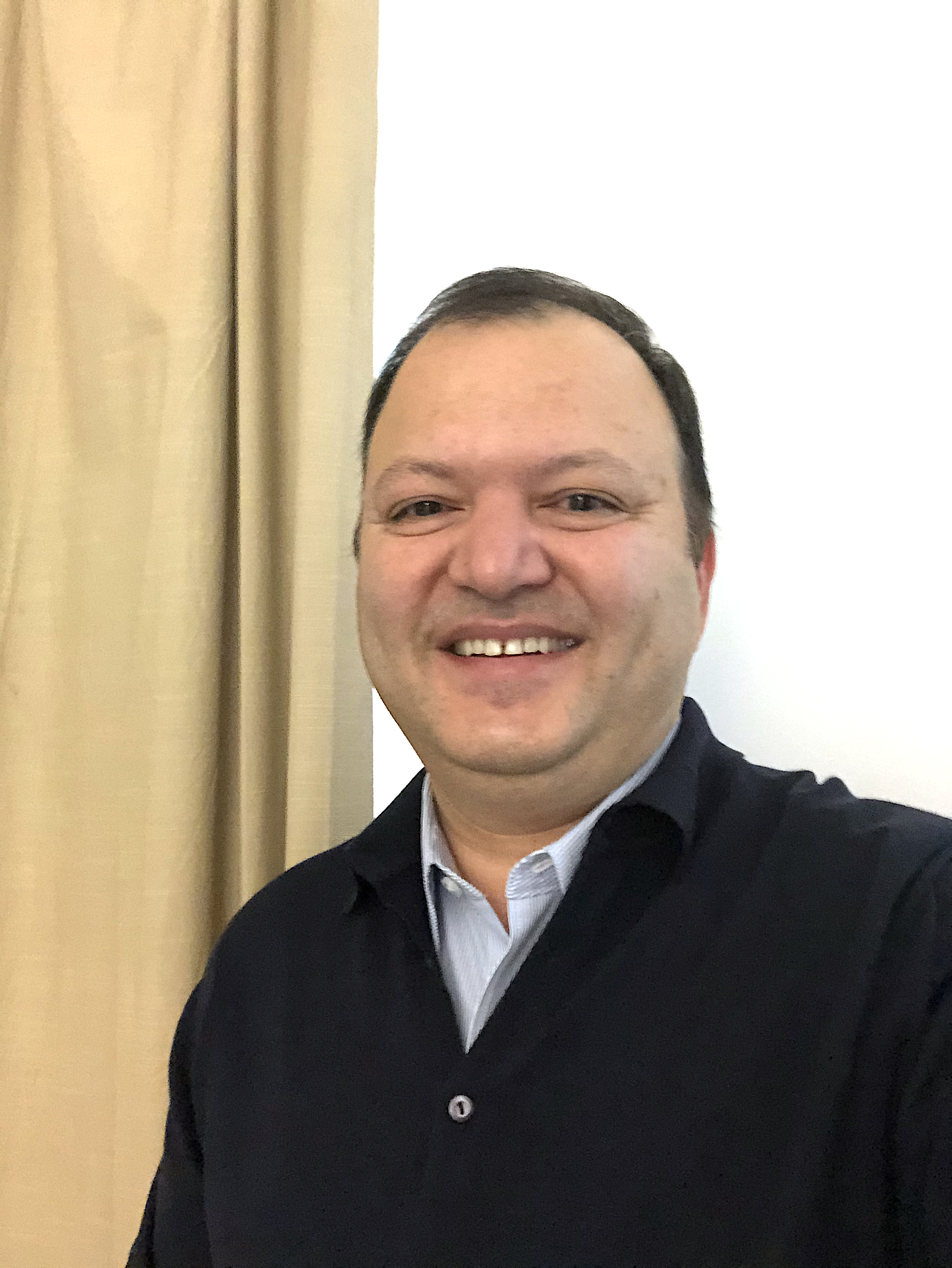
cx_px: 476
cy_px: 634
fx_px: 1172
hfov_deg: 44.2
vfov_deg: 56.8
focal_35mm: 32
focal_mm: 2.87
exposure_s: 1/20
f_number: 2.2
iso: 500
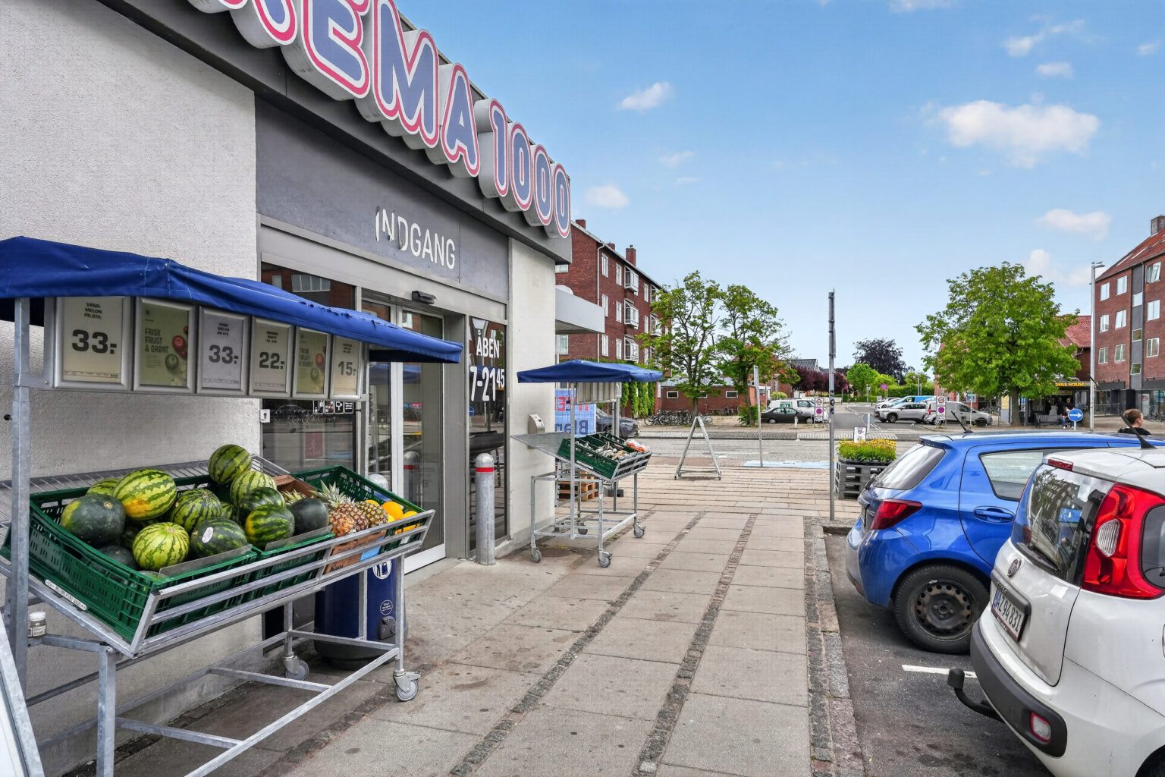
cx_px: 582
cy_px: 388
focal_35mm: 22
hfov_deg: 78.6
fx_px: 712
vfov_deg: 57.2
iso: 400
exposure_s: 1/250
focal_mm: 22
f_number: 8
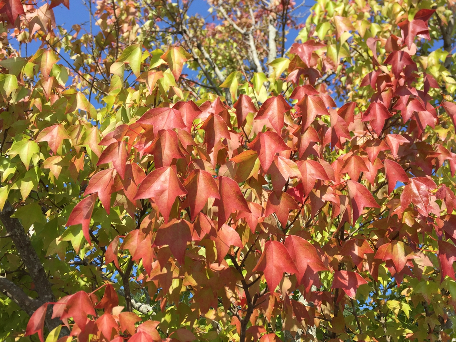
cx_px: 231
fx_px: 408
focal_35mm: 31
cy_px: 176
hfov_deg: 58.4
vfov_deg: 45.4
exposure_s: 1/989
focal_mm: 4.15
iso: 32
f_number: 2.2
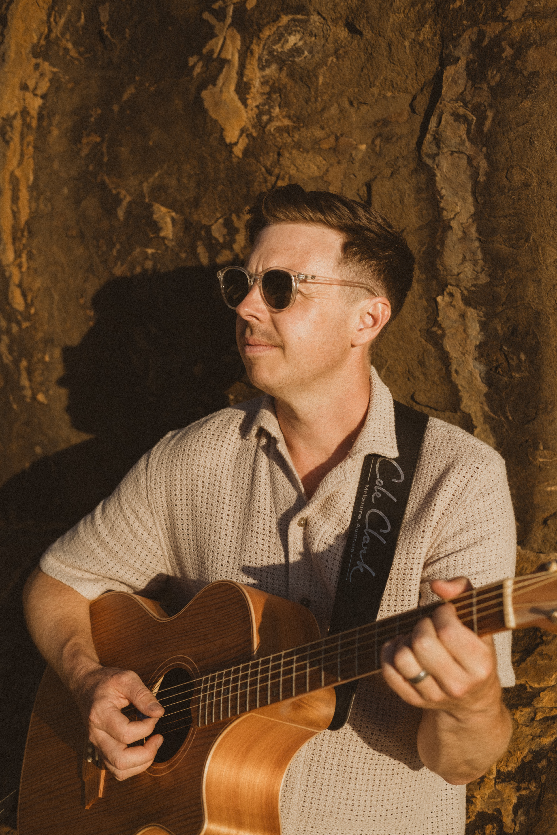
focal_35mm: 53
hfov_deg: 25.5
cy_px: 418
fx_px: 1230
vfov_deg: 37.5
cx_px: 278
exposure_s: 1/2500
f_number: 2.8
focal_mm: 35
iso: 160
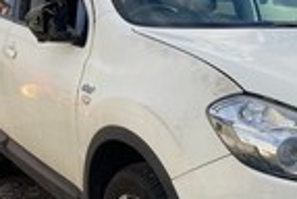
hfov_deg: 27.3
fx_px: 587
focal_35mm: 71
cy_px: 145
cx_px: 272
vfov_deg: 19.2
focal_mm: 3.99
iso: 20
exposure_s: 1/979
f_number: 1.8
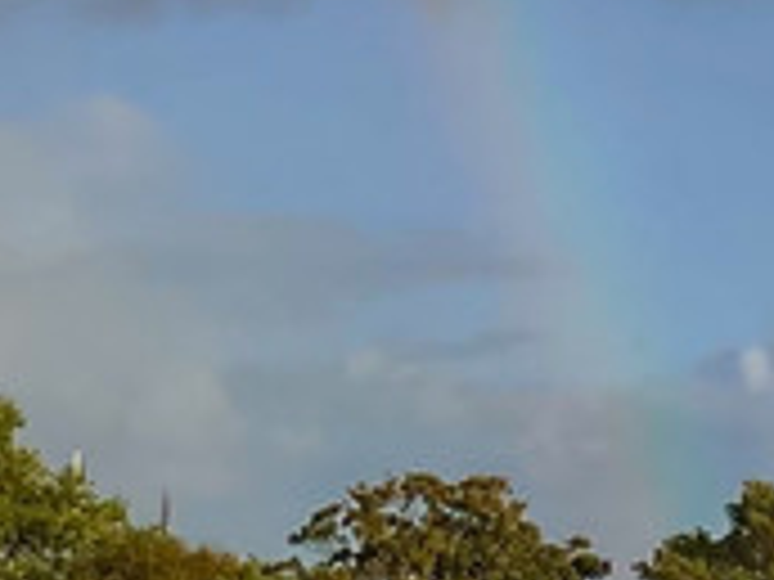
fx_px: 4025
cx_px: 668
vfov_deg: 8.0
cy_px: -382
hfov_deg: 10.9
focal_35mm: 180
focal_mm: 3
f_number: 1.8
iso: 16
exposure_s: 1/1490
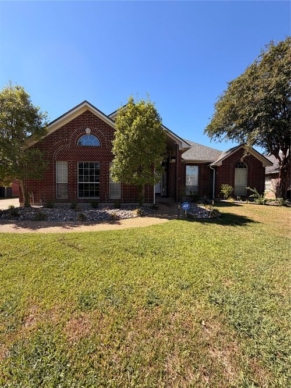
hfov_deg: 85.7
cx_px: 146
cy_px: 194
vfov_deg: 102.1
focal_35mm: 14
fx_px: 157
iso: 40
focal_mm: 2.22
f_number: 2.2
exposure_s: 1/770
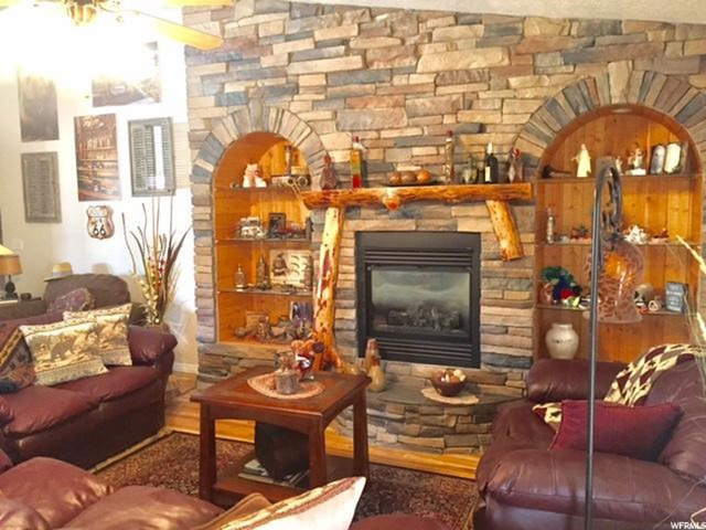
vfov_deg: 48.2
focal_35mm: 29
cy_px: 265
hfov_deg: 61.7
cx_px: 353
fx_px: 591
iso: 250
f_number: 2.2
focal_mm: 4.15
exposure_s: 1/24
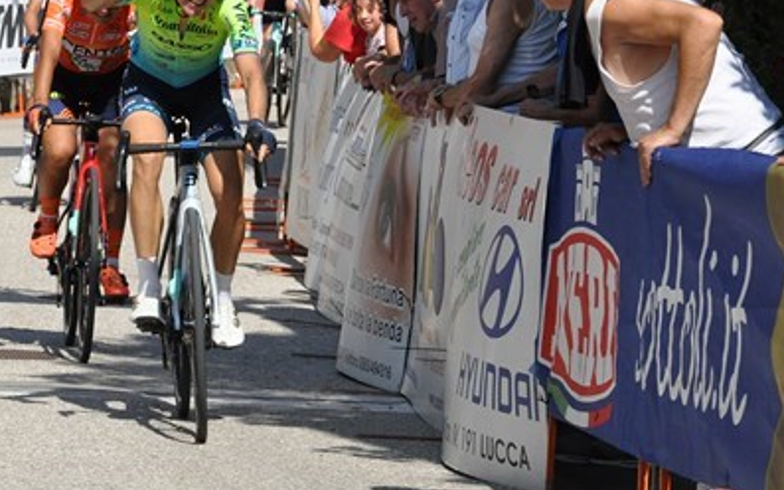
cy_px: 150
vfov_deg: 4.5
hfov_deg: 7.2
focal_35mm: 291
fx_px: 6215
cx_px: 99
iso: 1000
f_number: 9
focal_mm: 105
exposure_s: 1/2000
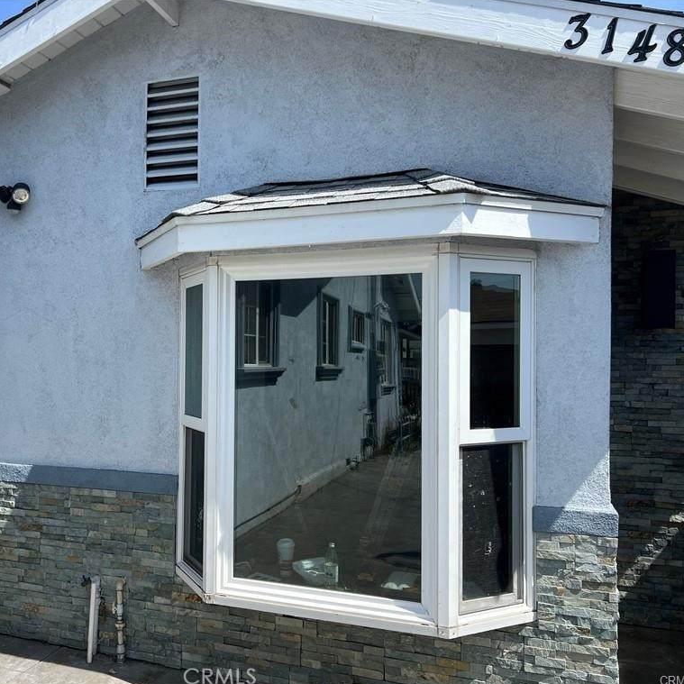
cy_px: 343
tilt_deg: +1.2
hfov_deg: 51.8
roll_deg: -0.3
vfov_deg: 52.5
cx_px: 244
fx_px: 693
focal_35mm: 31
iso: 50
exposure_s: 1/3571
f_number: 1.5
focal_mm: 5.7
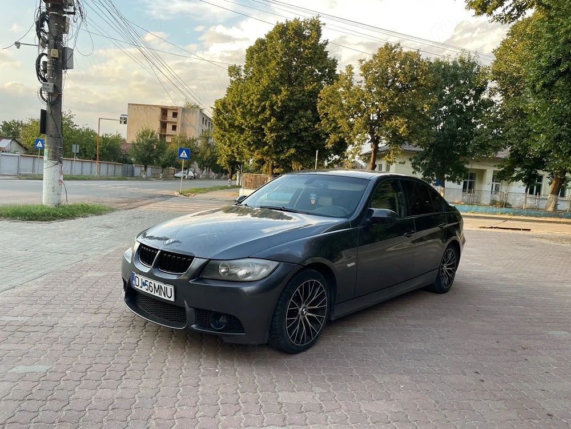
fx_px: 429
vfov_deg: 53.1
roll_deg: -3.5
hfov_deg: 67.3
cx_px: 286
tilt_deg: -4.7
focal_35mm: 26
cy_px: 214
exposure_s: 1/211
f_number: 1.6
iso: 32
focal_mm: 4.2
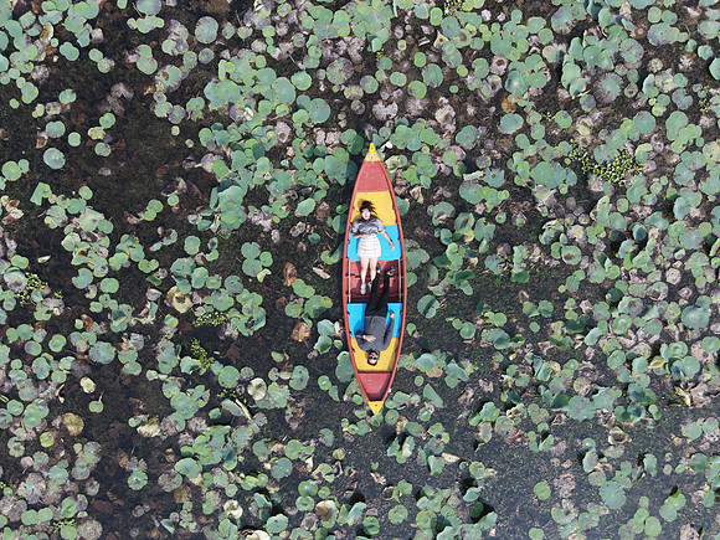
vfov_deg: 56.8
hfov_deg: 71.6
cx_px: 360
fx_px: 499
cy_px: 270
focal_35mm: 24
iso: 100
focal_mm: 4.5
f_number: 2.8
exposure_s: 1/400
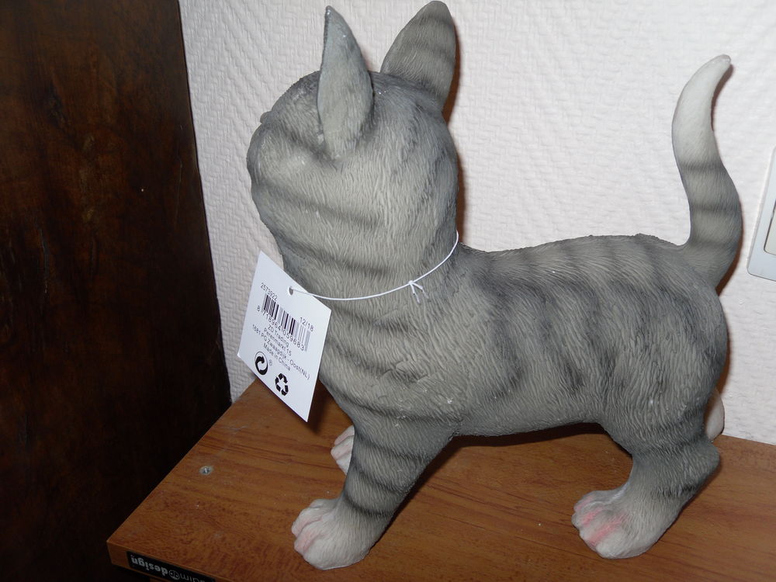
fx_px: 785
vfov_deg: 40.7
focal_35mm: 35
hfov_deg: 52.6
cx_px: 388
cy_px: 291
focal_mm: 6.3
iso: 80
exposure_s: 1/45
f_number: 3.5
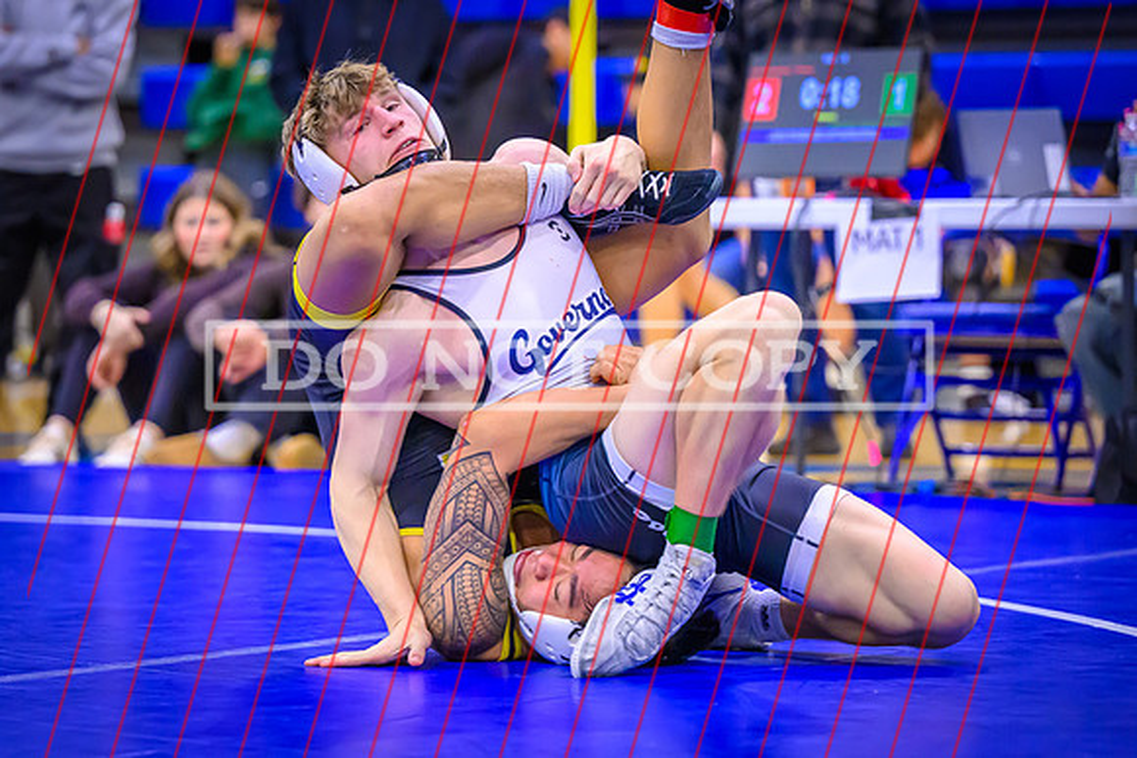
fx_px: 4946
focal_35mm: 157
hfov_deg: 13.1
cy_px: 318
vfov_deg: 8.8
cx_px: 530
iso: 6400
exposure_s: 1/640
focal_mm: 115
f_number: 2.8
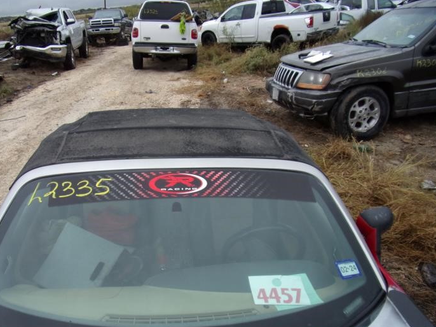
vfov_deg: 49.5
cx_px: 190
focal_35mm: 28
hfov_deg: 63.2
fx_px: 353
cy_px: 190
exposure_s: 1/180
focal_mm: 4.3
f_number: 3.3
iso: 80
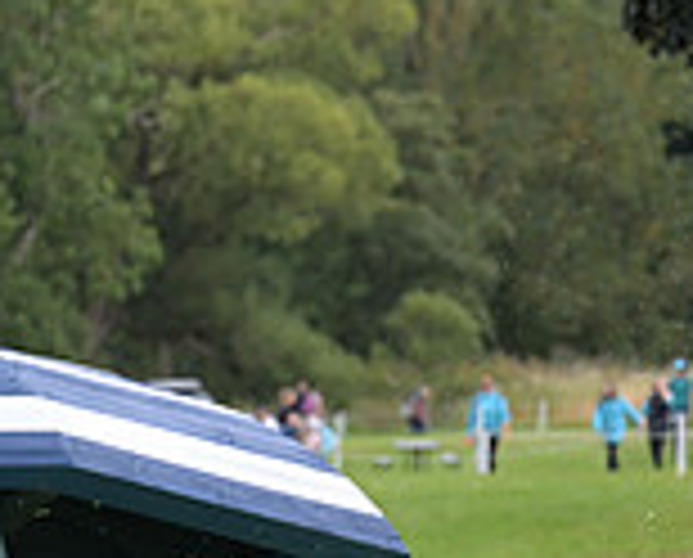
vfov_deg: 2.9
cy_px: 722
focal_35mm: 529
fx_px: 10877
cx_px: 1296
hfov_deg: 3.6
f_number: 5.6
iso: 1000
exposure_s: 1/1250
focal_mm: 150
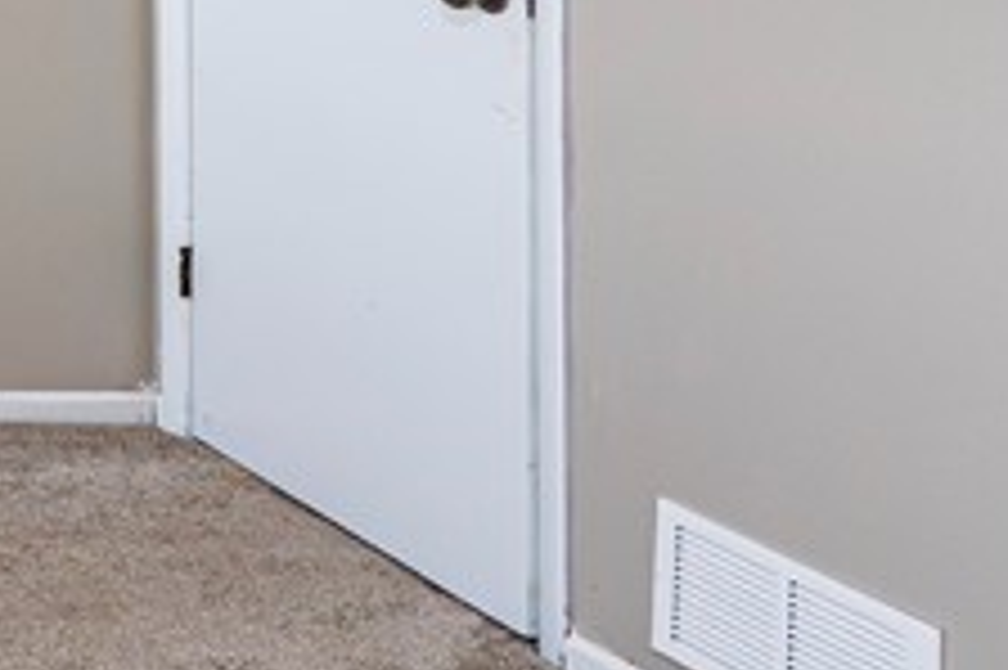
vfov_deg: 18.3
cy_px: -250
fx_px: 1903
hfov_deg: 17.9
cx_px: -1096
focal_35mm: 68
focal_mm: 14
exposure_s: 1/100
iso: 4000
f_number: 8
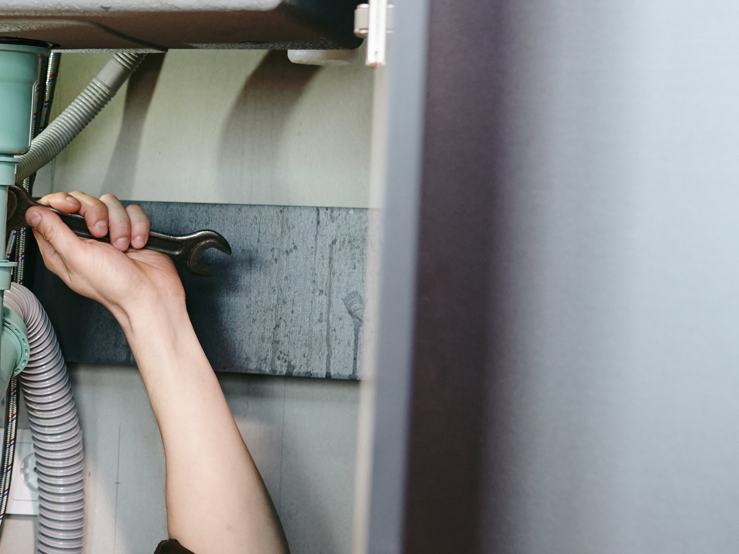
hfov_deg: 19.5
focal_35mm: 94
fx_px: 2007
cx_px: -180
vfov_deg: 15.7
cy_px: 333
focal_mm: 35
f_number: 3.5
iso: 800
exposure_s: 1/160
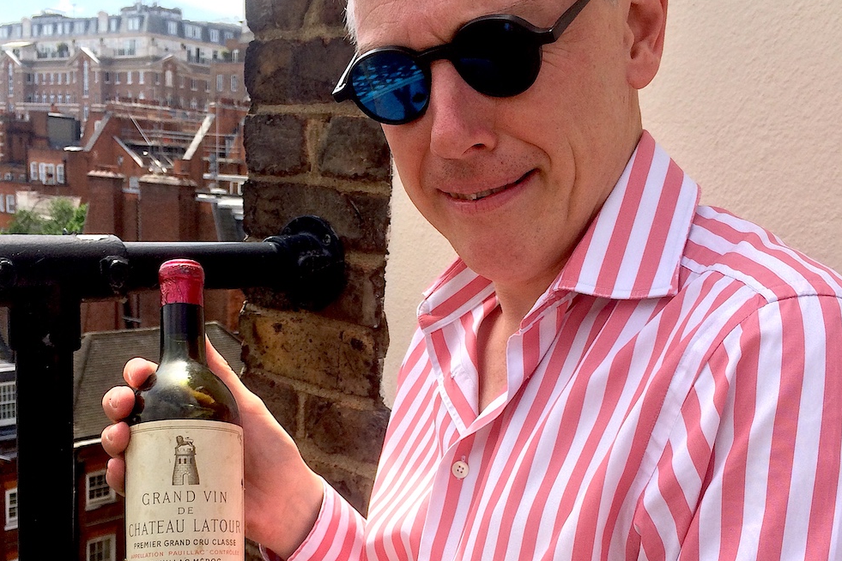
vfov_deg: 32.0
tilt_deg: -13.4
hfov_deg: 47.4
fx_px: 959
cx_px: 420
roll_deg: -0.7
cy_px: 427
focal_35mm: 41
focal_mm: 4.15
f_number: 2.2
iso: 32
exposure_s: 1/1001
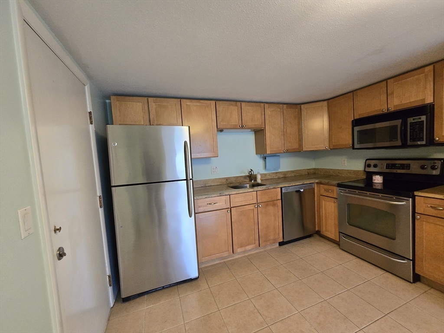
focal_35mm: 13
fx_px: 167
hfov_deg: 106.2
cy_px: 166
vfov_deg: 89.9
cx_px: 222
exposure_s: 1/60
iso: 640
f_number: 2.2
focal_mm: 2.2
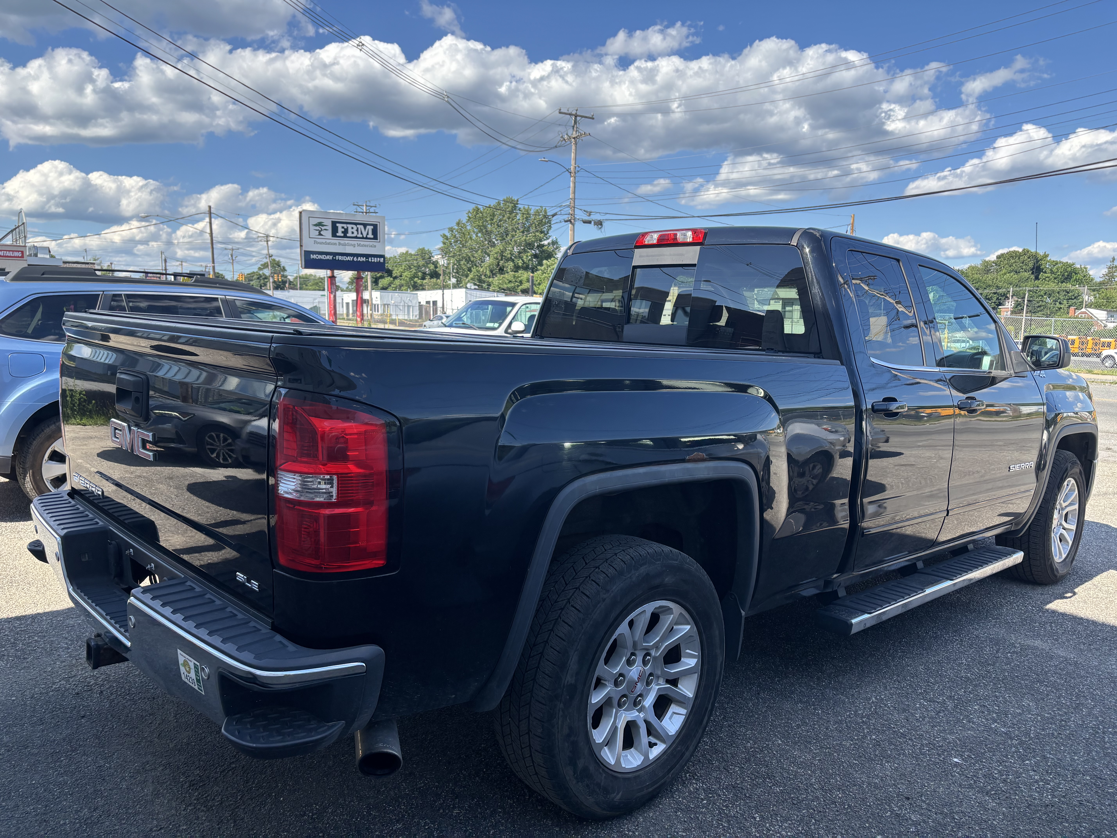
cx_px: 558
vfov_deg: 53.1
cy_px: 419
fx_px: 839
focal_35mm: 26
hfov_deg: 67.3
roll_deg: -0.4
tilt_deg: -6.2
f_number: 1.6
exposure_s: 1/1458
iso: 50
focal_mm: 5.96
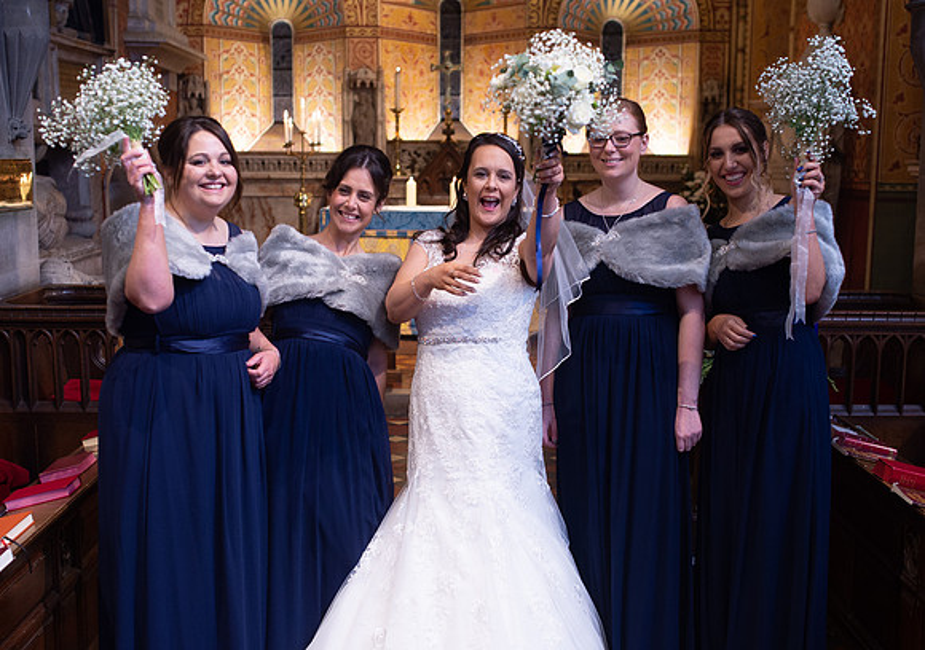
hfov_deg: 40.6
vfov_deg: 29.1
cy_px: 345
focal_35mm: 48
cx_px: 487
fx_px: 1251
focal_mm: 35
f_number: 2.5
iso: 800
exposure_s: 1/100
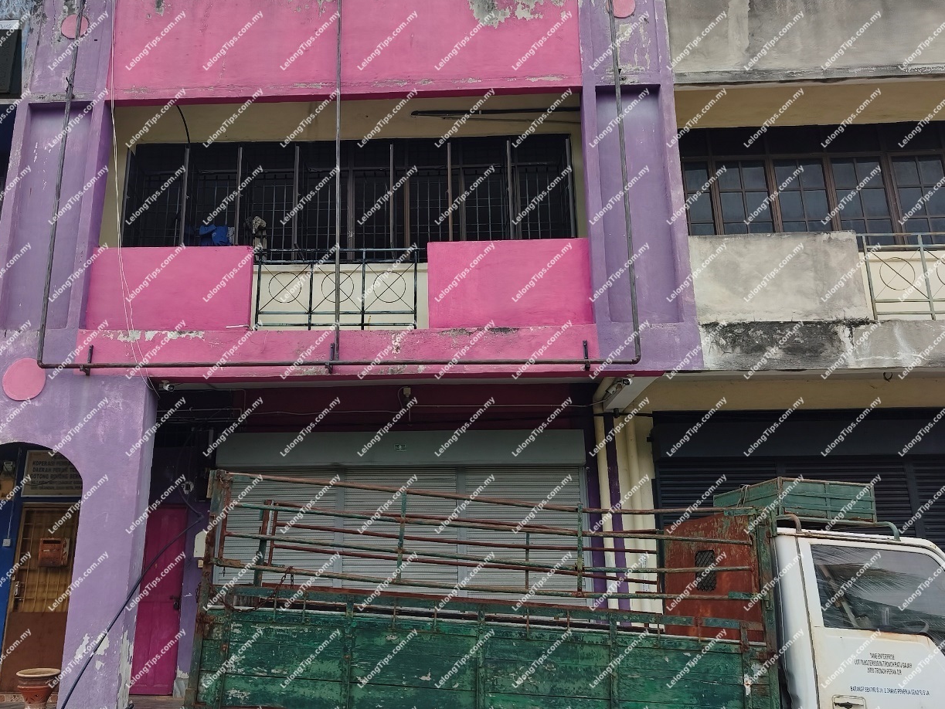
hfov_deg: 62.9
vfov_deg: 49.4
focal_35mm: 28
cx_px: 383
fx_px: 765
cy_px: 278
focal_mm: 6.06
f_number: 1.7
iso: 50
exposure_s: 1/959
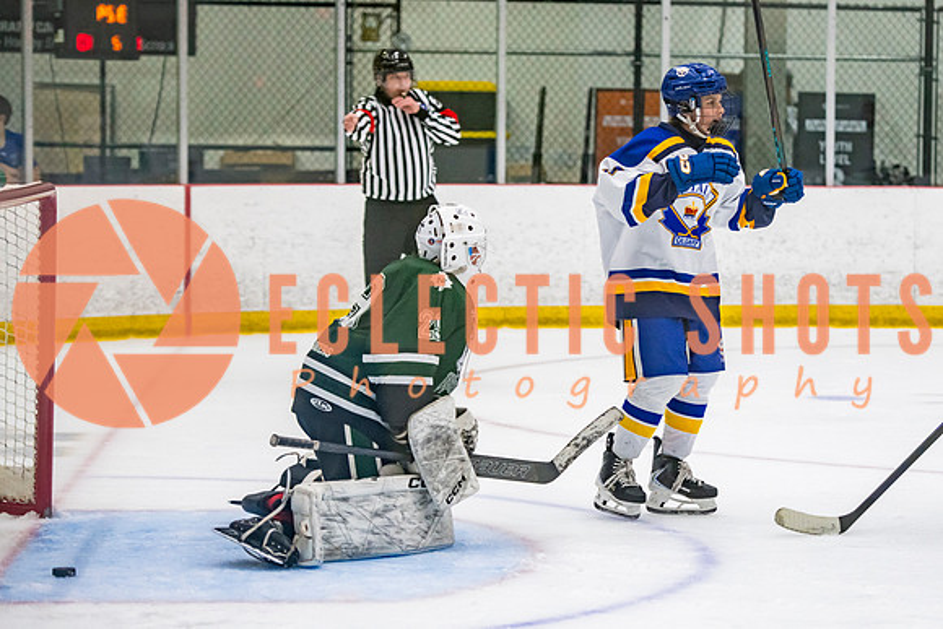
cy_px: 314
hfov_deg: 15.4
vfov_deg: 10.3
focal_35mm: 133
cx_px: 608
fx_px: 3479
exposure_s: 1/640
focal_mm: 102
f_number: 3.2
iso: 2000
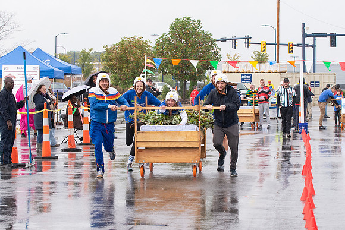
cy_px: 149
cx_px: 188
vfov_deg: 9.5
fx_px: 1391
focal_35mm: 145
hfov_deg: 14.1
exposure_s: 1/400
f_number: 7.1
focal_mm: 70
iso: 800
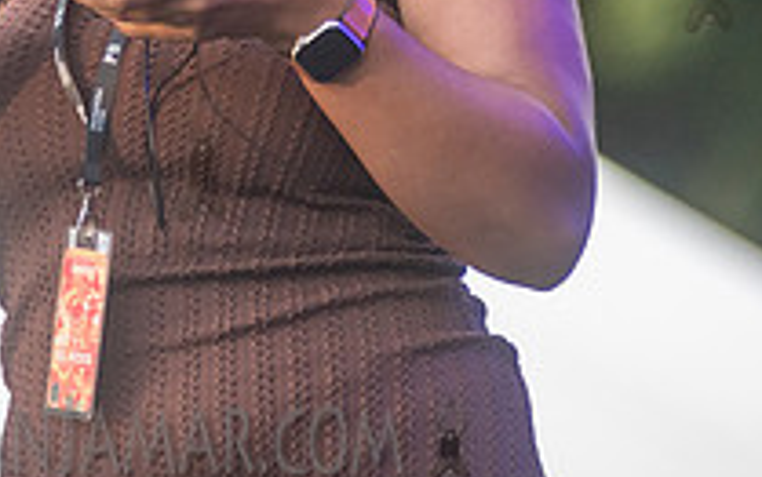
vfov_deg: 2.0
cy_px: -296
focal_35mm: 666
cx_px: 307
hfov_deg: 3.2
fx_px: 13842
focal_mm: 200
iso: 1000
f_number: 2.8
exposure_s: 1/3200
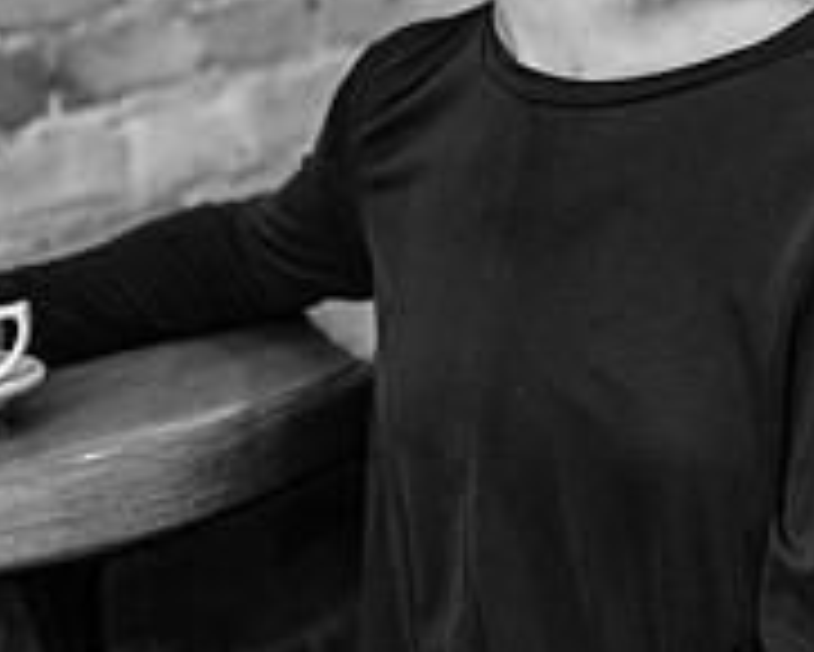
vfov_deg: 11.4
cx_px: 400
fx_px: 3254
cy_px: 139
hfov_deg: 14.3
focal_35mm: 135
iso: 500
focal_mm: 58
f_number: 3.2
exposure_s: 1/125
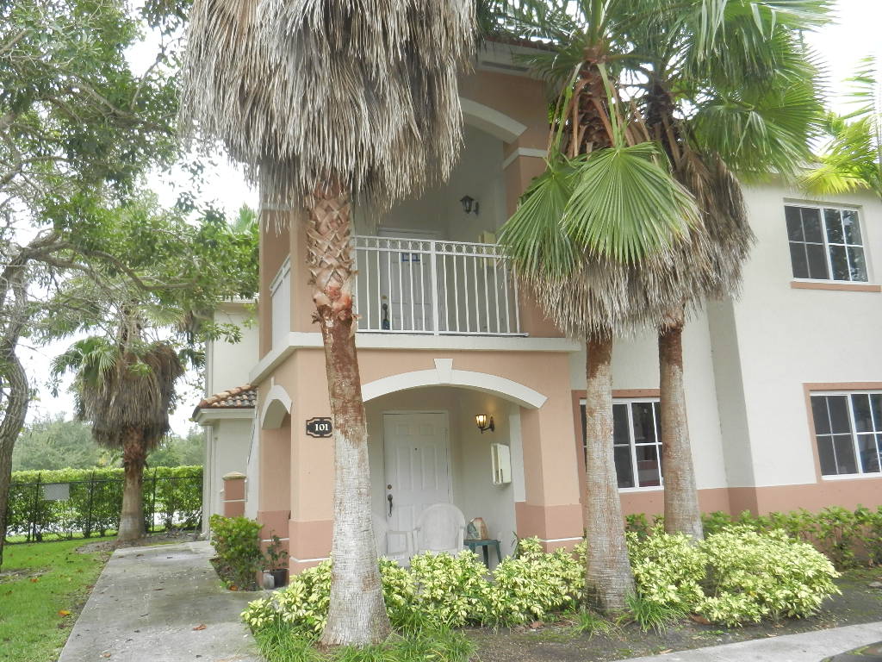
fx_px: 739
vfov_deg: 48.2
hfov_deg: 61.7
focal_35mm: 29
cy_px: 331
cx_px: 441
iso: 160
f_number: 3.6
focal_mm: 5.1
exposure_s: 1/200
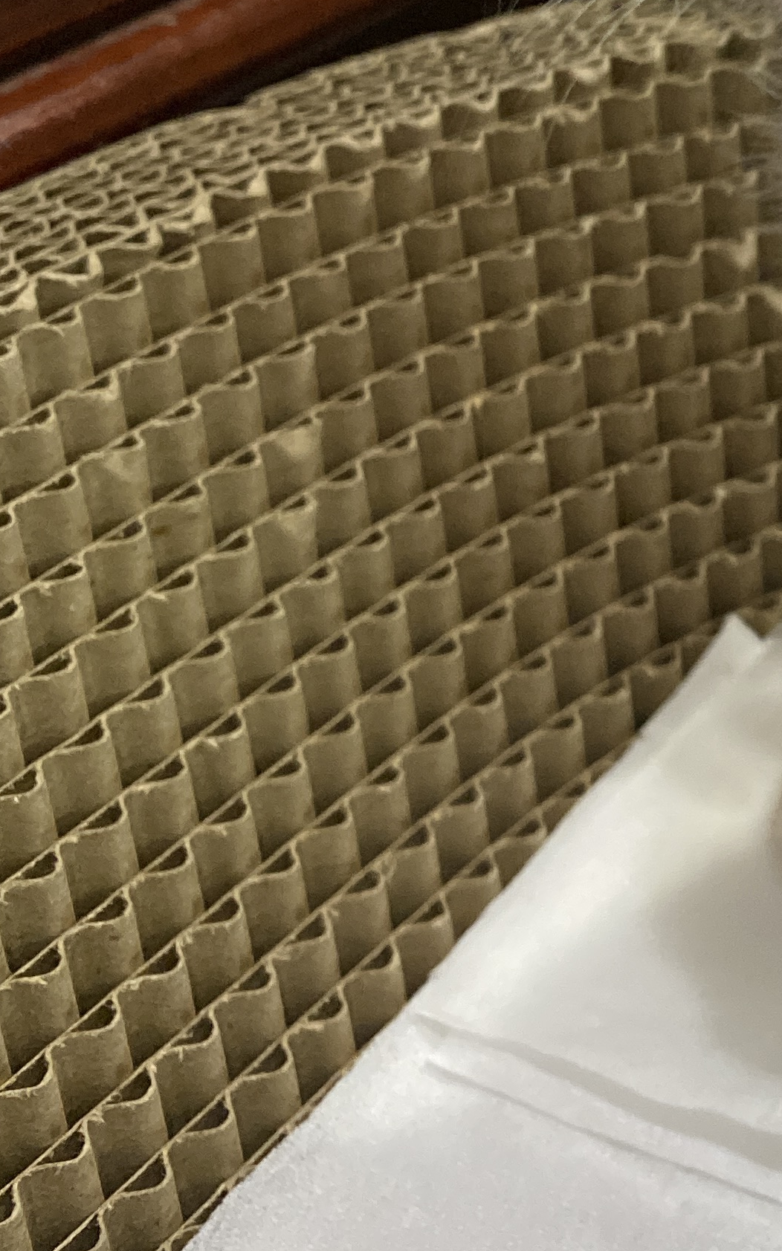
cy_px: 124
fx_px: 2251
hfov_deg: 18.0
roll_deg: +0.7
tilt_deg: -21.4
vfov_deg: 29.8
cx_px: 1093
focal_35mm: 66
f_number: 1.8
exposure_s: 1/25
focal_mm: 4.25
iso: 640
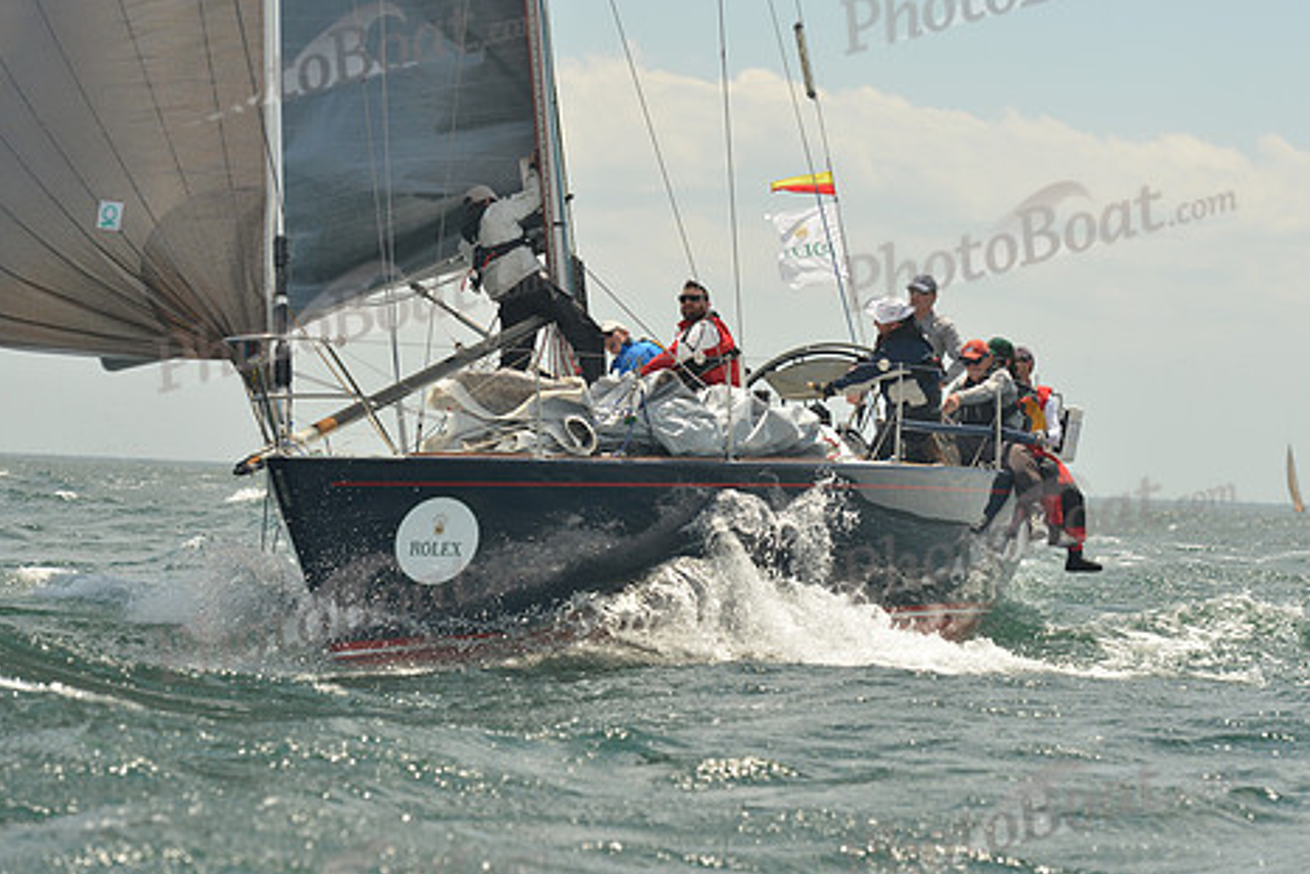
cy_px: 426
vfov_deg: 8.2
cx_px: 697
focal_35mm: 168
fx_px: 6115
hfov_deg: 12.2
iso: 400
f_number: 6.3
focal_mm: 135
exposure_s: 1/800
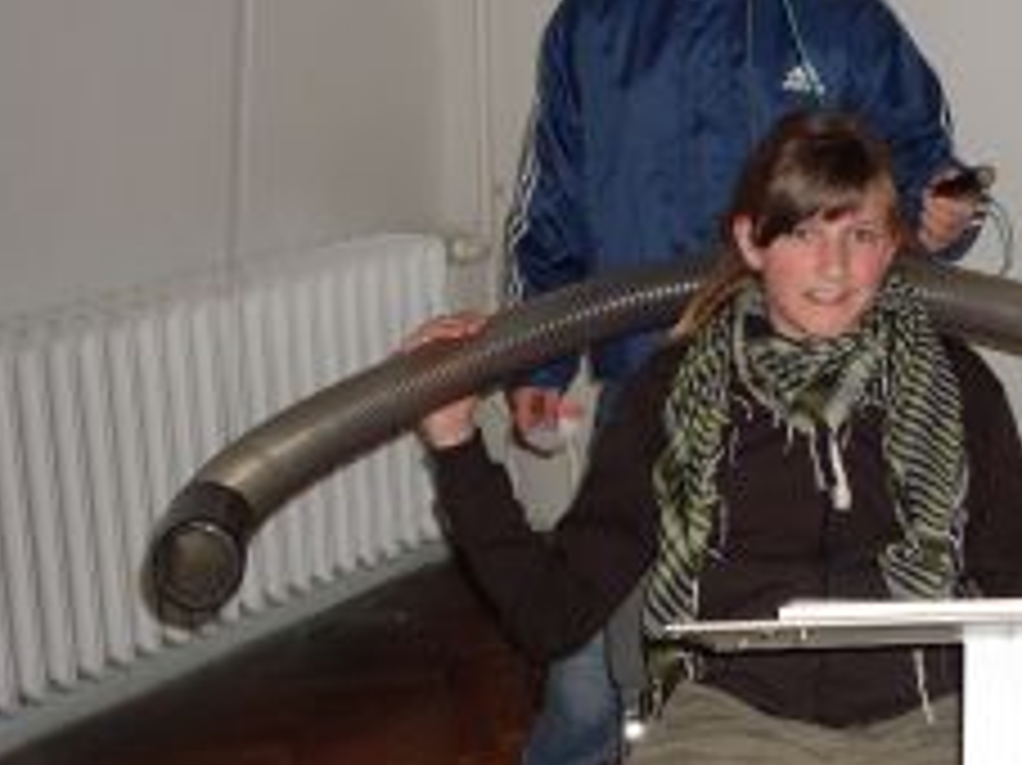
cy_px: 382
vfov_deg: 21.9
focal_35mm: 67
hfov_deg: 28.5
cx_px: 783
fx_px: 1977
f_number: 2.8
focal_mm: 6.3
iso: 100
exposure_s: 1/45
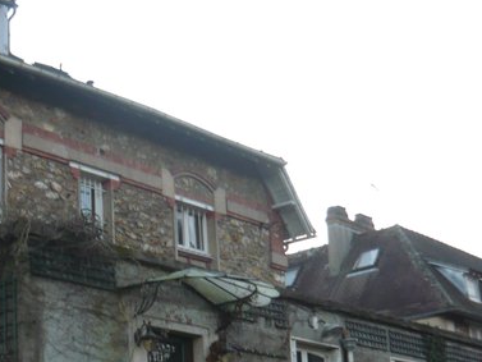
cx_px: 83
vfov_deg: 20.7
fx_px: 975
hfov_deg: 27.1
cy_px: 297
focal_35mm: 70
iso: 200
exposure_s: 1/60
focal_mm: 5.5
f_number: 2.8
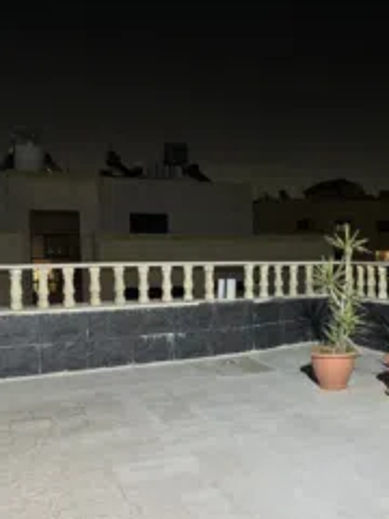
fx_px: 599
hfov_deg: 34.9
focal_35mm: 40
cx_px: 307
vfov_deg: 46.8
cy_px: 281
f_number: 1.78
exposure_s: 1/50
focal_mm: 6.86
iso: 640
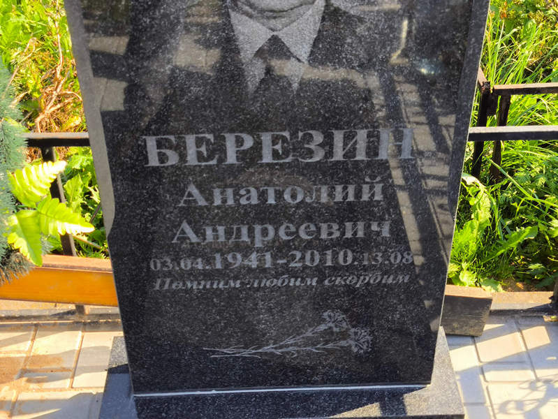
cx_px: 279
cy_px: 210
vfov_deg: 29.1
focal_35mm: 50
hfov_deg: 38.2
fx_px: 806
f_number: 1.7
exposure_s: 1/309
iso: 50
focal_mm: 4.71
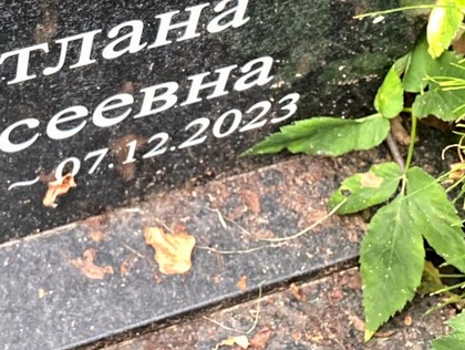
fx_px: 1197
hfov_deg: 21.3
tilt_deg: -49.9
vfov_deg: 15.5
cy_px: -152
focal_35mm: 89
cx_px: 17
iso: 125
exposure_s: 1/107
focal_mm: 4.25
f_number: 1.8
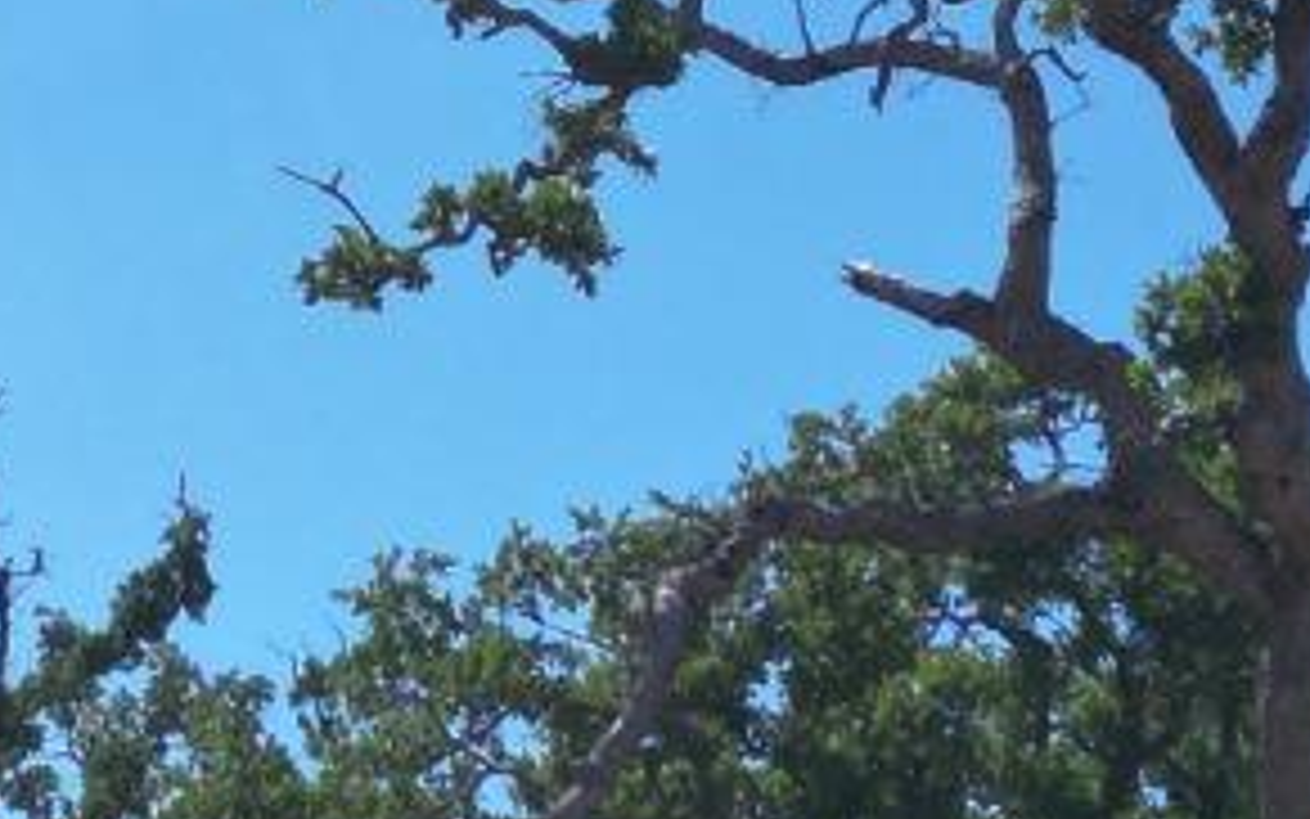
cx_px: 221
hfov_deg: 15.8
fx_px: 4678
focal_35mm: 131
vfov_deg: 9.9
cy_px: 25
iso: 100
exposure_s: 1/2500
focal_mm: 6.72
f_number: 1.7
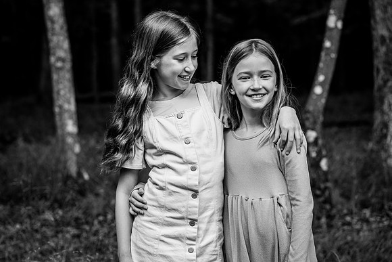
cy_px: 150
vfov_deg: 14.1
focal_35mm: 97
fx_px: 1060
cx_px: 168
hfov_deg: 20.9
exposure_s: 1/250
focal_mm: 85
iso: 200
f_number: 4
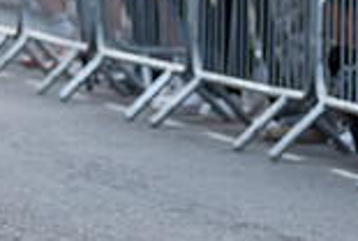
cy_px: -172
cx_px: -422
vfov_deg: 2.9
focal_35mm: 481
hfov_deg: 4.2
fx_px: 4792
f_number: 3.5
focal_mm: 86
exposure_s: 1/800
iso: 1250
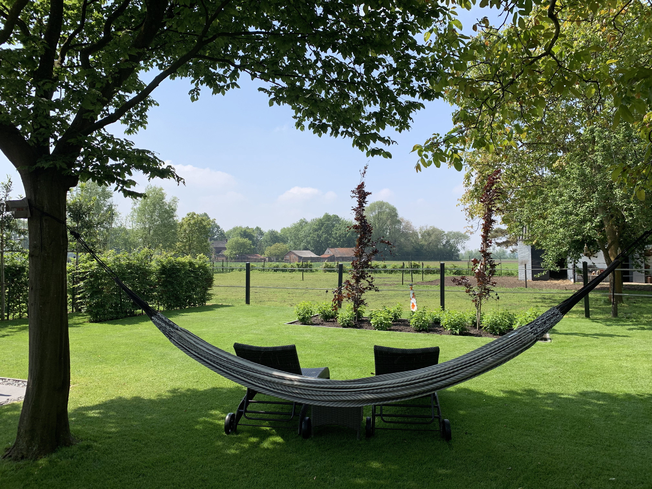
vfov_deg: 53.1
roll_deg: +0.9
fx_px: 490
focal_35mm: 26
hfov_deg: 67.3
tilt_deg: +2.2
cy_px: 244
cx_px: 326
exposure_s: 1/1779
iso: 25
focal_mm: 4.25
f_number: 1.8
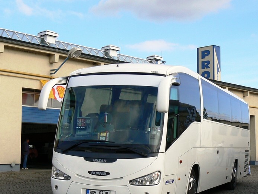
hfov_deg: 29.4
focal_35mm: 66
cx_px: 138
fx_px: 492
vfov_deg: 22.2
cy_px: 121
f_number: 4
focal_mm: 8.4
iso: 100
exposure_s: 1/800
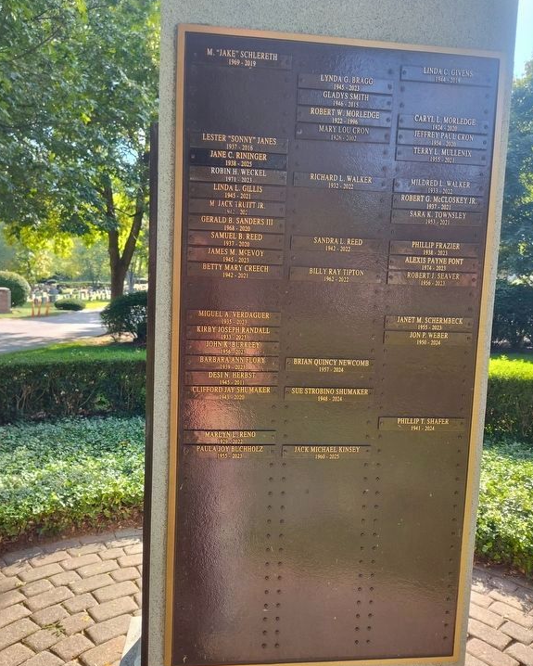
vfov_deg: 68.1
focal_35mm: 25
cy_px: 335
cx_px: 260
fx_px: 493
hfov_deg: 56.8
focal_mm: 5.56
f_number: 1.8
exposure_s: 1/200
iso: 121
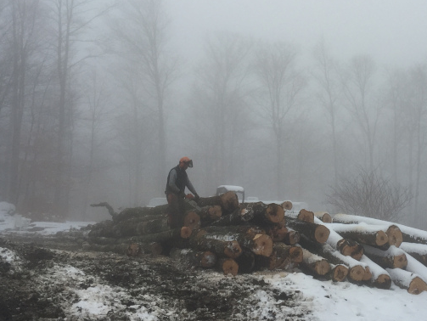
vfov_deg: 27.2
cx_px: 301
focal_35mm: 53
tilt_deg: +11.1
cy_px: 86
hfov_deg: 35.6
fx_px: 654
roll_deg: +0.2
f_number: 2.2
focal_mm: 4.15
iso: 32
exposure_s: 1/120
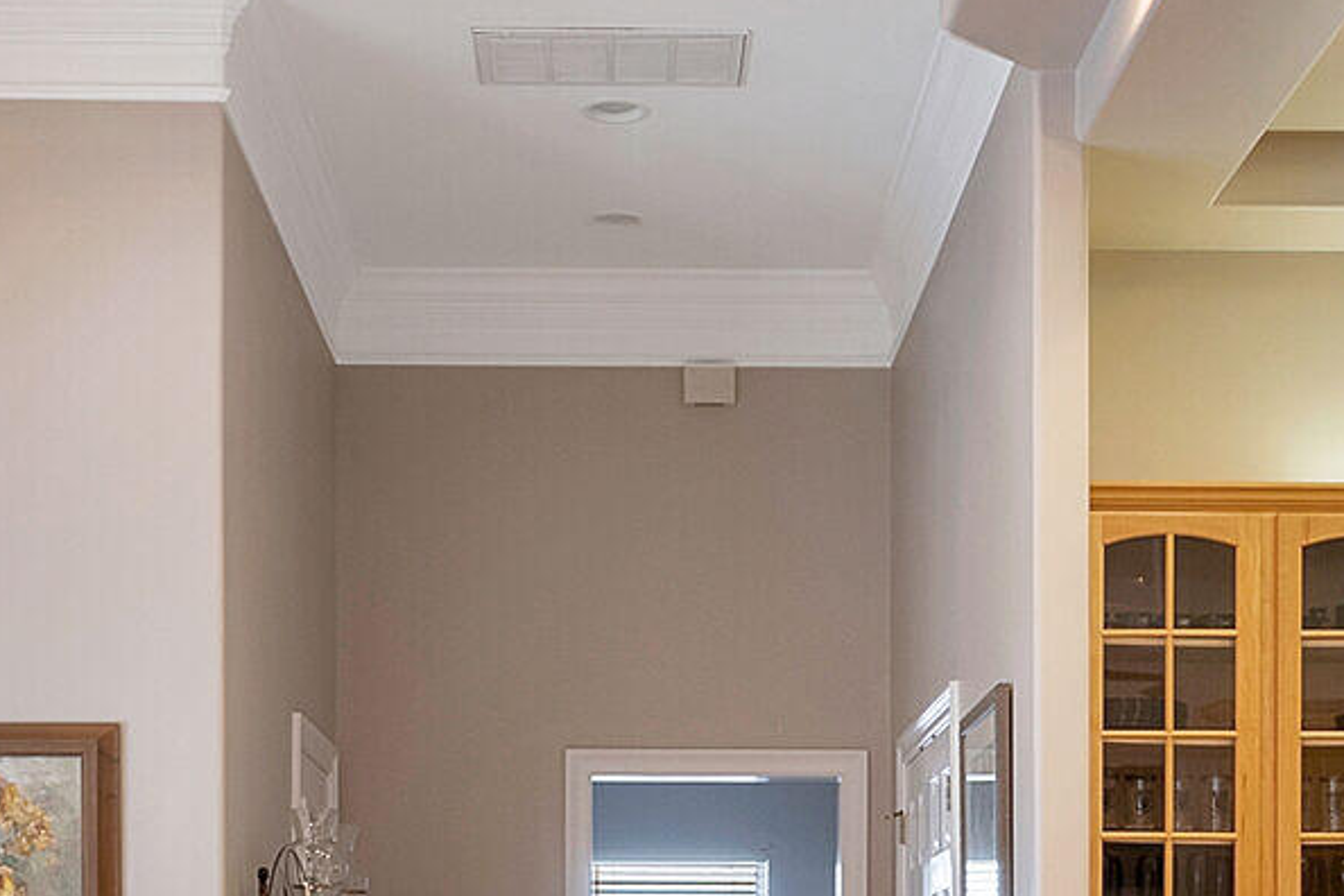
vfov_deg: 18.8
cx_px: 679
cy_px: 1028
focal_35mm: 69
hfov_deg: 29.2
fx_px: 2576
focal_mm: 13
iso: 400
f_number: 11
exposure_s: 1/3
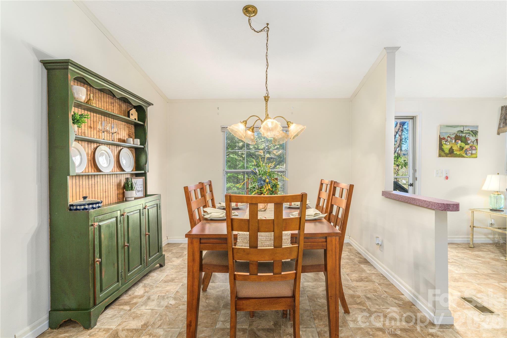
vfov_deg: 67.4
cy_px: 169
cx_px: 254
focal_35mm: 18
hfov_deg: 90.0
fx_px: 253
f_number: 8
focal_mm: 18
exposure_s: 1/100
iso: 320
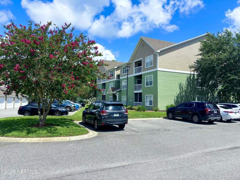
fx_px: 180
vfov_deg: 53.1
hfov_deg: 67.3
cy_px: 90
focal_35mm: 26
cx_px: 120
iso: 50
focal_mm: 5.96
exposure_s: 1/3311
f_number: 1.6
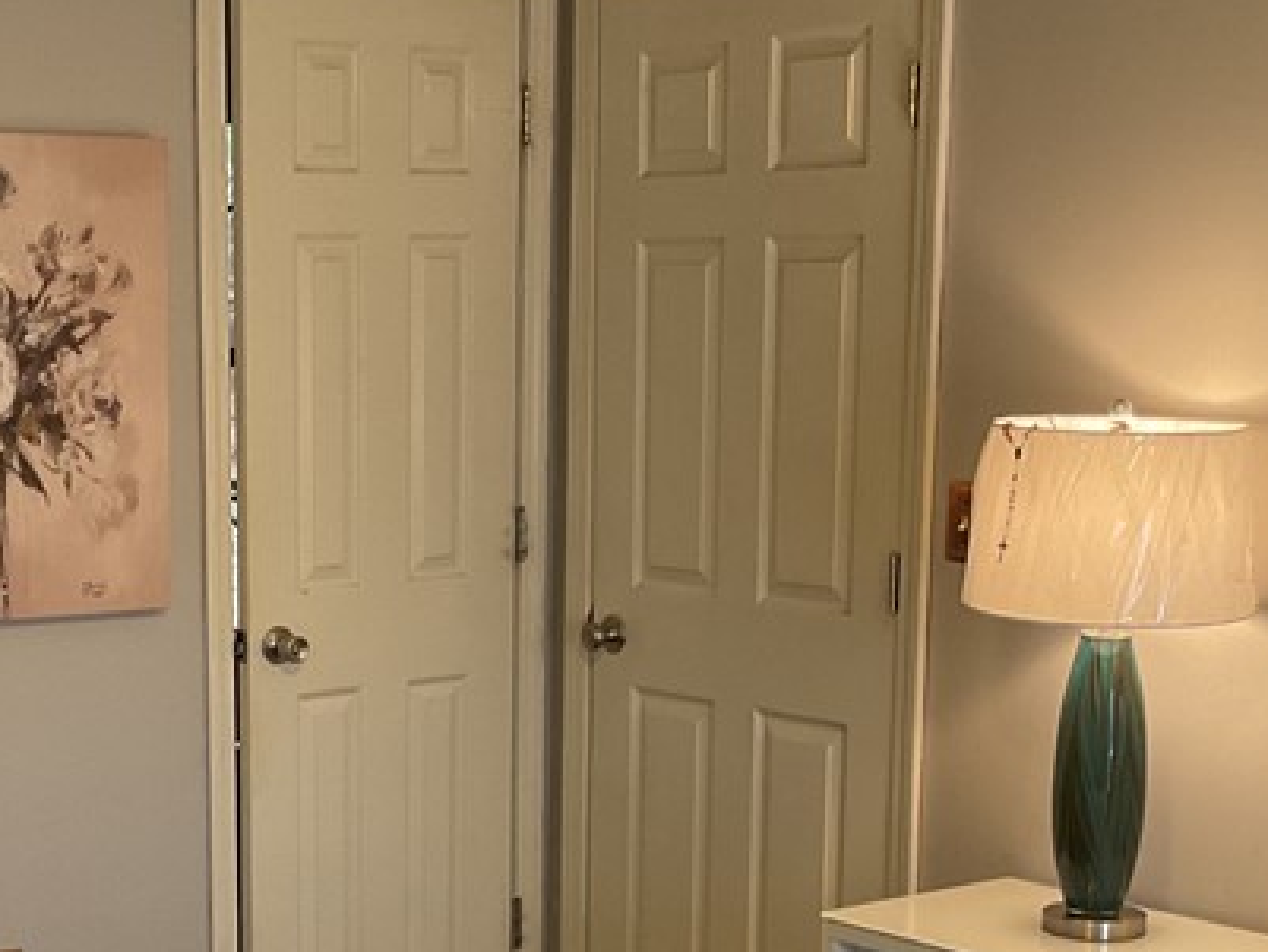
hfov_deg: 26.1
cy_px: 825
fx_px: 2711
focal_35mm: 74
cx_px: 348
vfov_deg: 19.6
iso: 80
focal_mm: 3
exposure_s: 1/60
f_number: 1.8
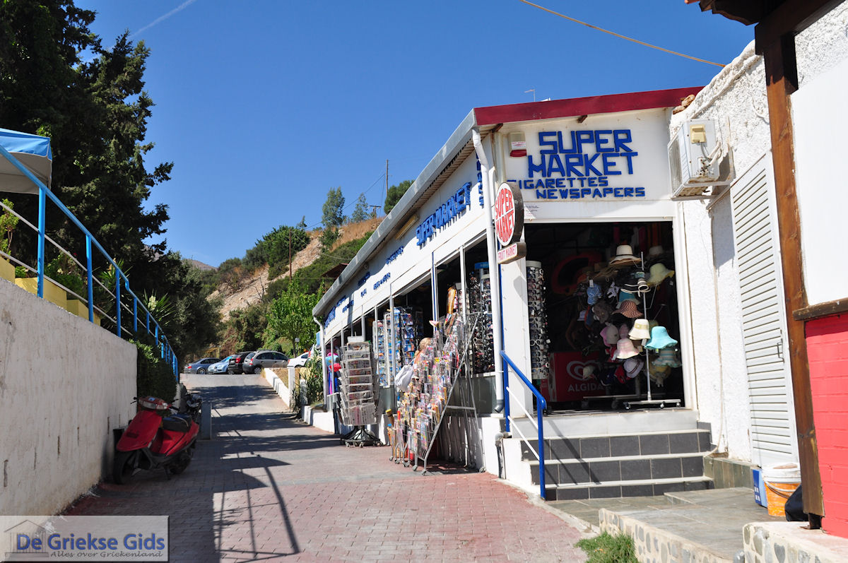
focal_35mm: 38
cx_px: 424
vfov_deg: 35.4
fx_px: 882
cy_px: 282
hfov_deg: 51.3
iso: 200
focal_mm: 25
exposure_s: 1/640
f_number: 9
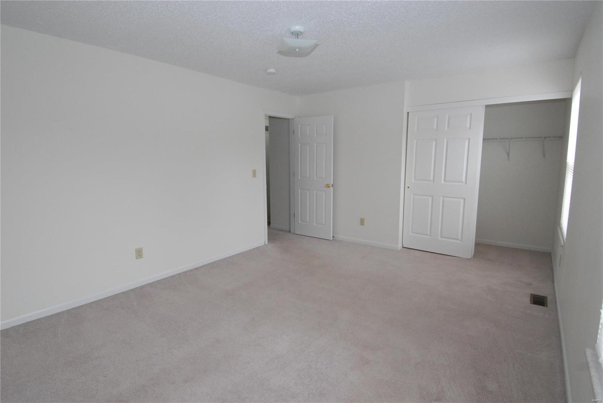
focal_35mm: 18
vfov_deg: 67.5
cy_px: 202
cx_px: 302
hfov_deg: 89.9
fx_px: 302
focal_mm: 12
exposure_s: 1/80
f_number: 7.1
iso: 1000
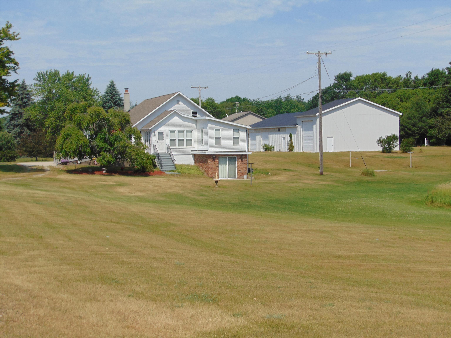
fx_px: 782
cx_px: 226
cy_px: 169
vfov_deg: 24.4
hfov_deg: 32.2
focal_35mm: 60
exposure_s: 1/250
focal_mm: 10.8
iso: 80
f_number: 9.3
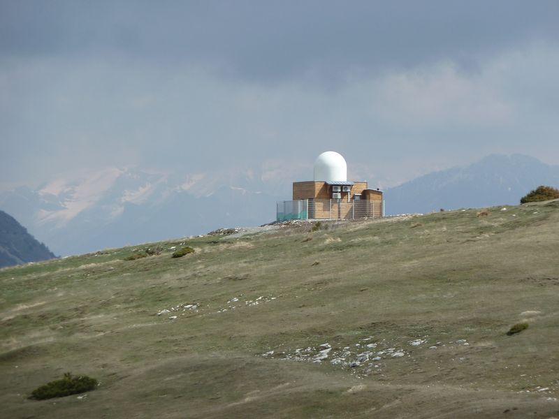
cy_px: 210
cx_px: 280
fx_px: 3633
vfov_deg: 6.6
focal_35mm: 225
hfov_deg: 8.8
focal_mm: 37
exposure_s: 1/400
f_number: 5.6
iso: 80
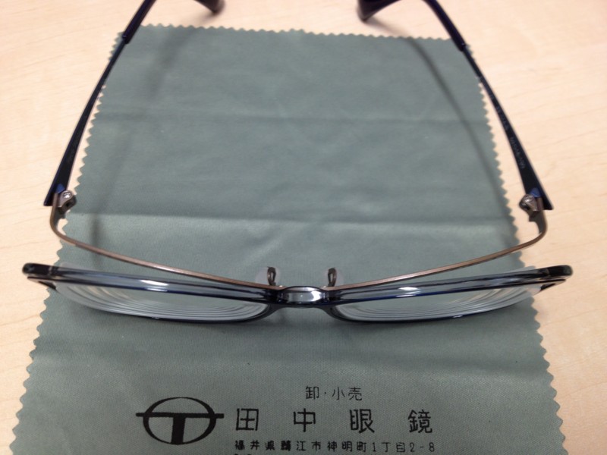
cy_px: 228
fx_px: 614
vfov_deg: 40.7
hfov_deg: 52.6
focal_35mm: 35
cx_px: 304
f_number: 2.4
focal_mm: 4.28
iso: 80
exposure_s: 1/20
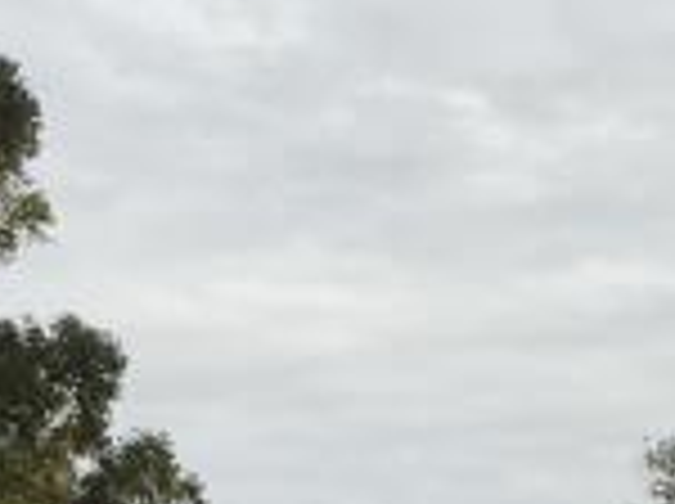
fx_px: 3855
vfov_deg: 7.2
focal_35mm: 198
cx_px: 1148
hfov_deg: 9.6
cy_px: 1076
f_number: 2.2
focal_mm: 4.15
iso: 25
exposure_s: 1/2262
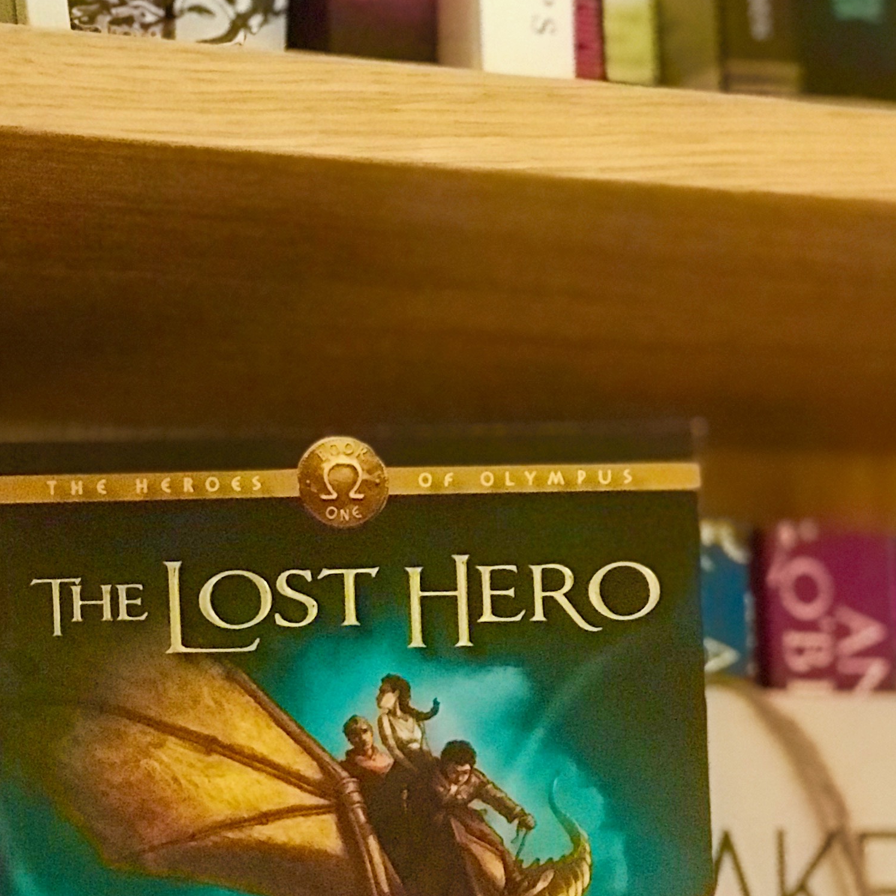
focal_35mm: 136
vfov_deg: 12.7
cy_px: 893
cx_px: 80
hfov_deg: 12.7
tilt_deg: +3.6
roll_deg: +2.0
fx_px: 3983
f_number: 2.8
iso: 1250
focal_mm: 6.6
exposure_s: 1/50
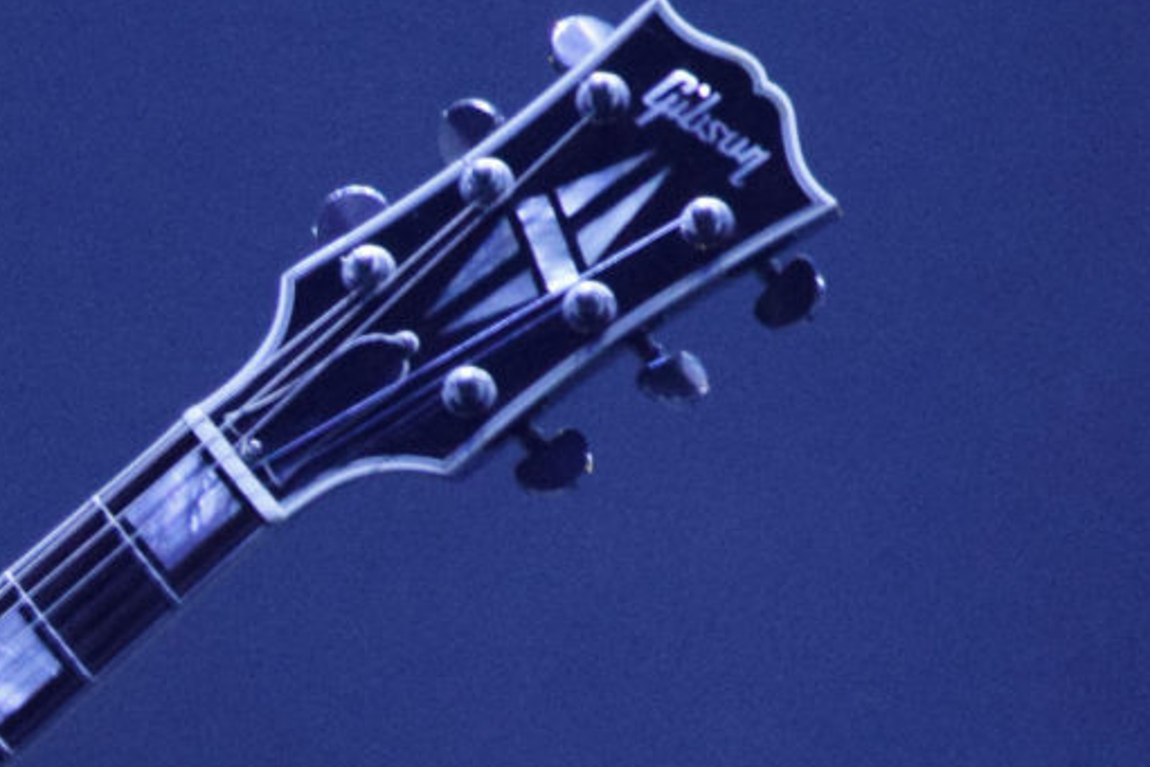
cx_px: -986
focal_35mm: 1127
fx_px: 36009
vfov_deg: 1.2
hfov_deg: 1.8
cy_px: 885
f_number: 5.6
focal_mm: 150
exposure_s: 1/125
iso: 1600
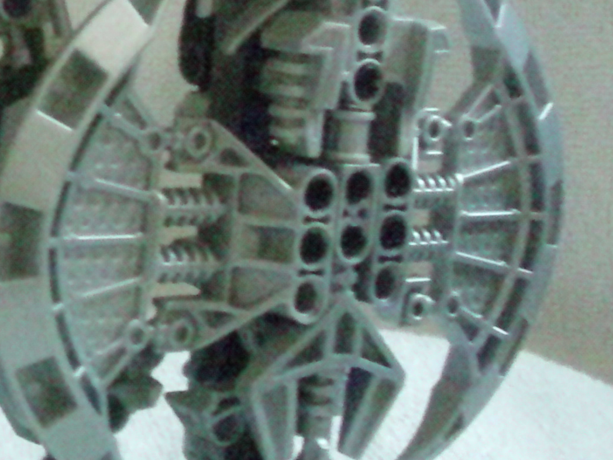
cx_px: -270
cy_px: -104
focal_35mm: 130
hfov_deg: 14.3
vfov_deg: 11.2
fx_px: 2302
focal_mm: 6.3
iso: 1600
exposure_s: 1/19
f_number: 3.1
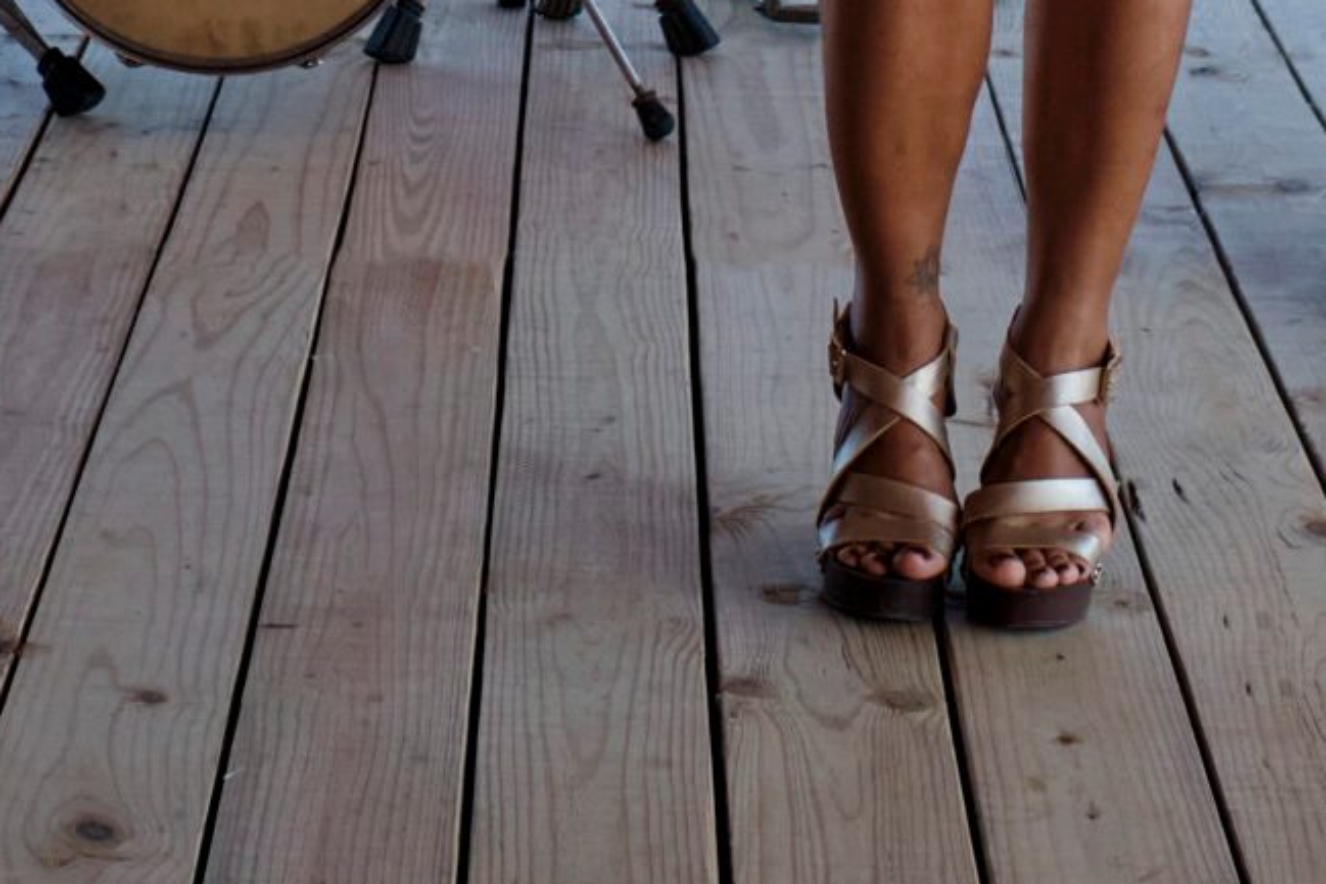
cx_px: 272
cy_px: -822
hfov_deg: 14.8
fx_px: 5084
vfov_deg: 9.4
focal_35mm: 138
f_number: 4
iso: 1000
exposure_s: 1/500
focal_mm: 23
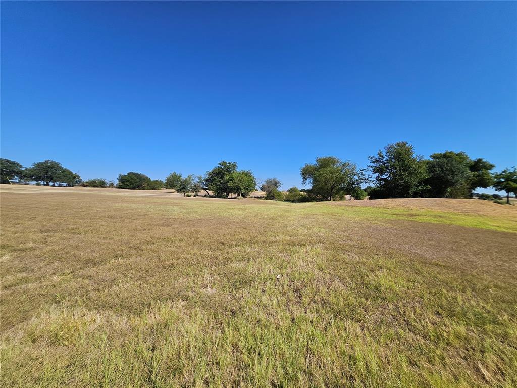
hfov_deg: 106.2
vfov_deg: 89.9
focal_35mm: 13
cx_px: 258
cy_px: 194
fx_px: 194
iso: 32
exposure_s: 1/2131
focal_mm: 1.74
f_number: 2.2
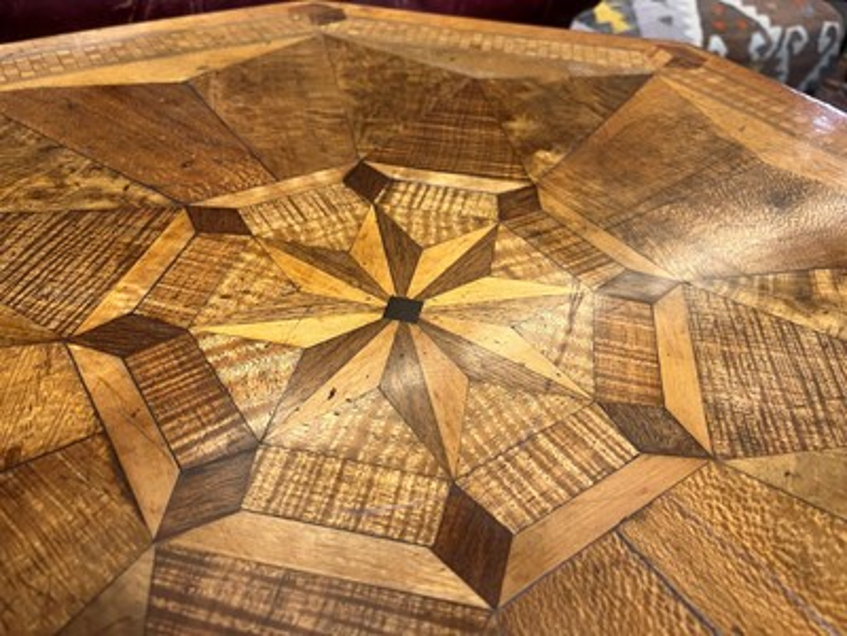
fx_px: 636
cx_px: 424
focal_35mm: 26
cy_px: 318
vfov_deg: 53.1
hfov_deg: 67.3
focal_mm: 5.1
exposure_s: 1/50
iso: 125
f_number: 1.6
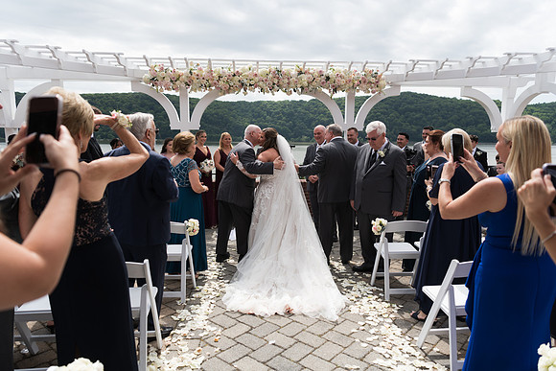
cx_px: 278
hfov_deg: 73.1
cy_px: 186
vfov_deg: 52.6
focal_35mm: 24
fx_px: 375
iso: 64
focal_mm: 24
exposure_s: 1/1600
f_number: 2.8
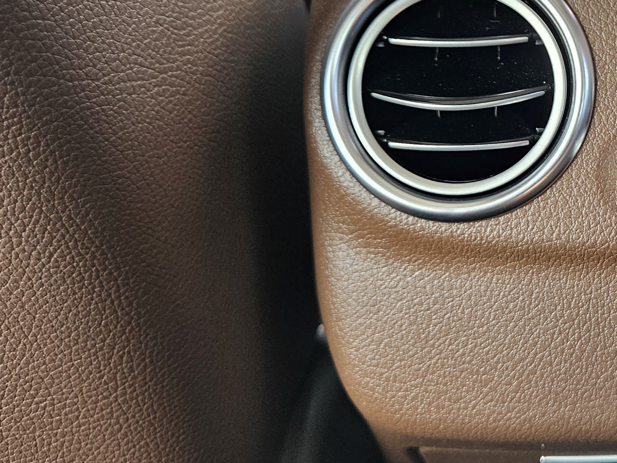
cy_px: 107
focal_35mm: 52
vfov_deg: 27.6
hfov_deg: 32.6
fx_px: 927
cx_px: 670
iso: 125
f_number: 1.8
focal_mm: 5.4
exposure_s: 1/120
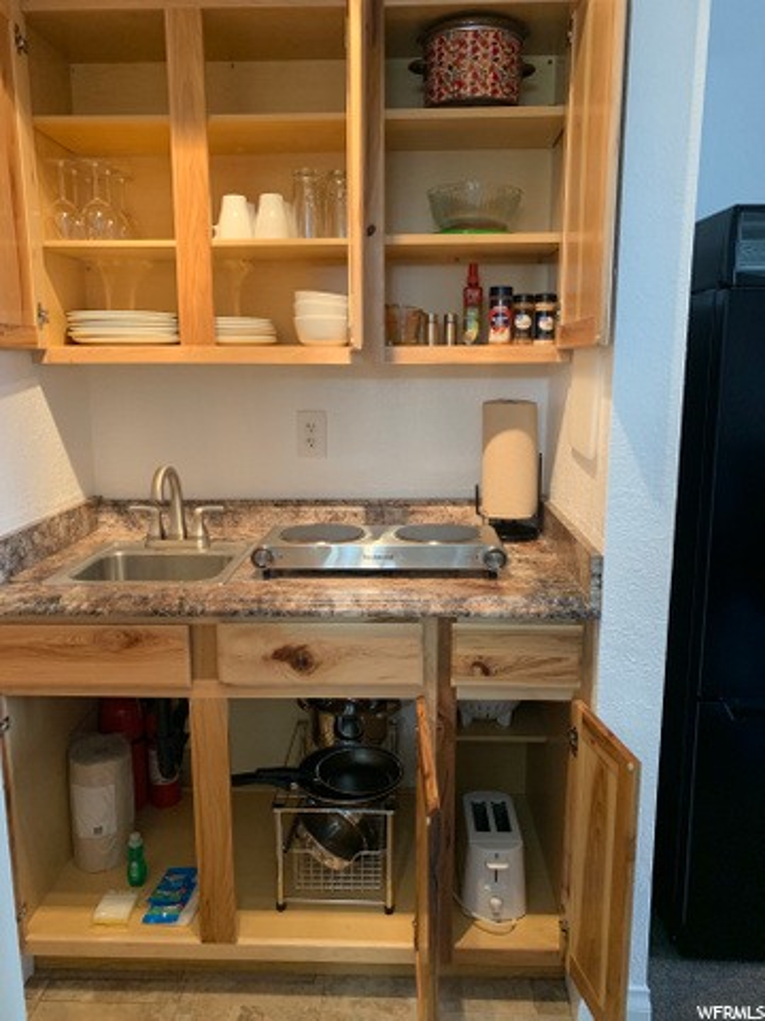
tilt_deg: -9.5
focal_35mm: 26
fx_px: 766
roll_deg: -0.2
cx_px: 382
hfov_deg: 53.1
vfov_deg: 67.3
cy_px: 510
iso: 250
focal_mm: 4.25
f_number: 1.8
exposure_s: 1/60
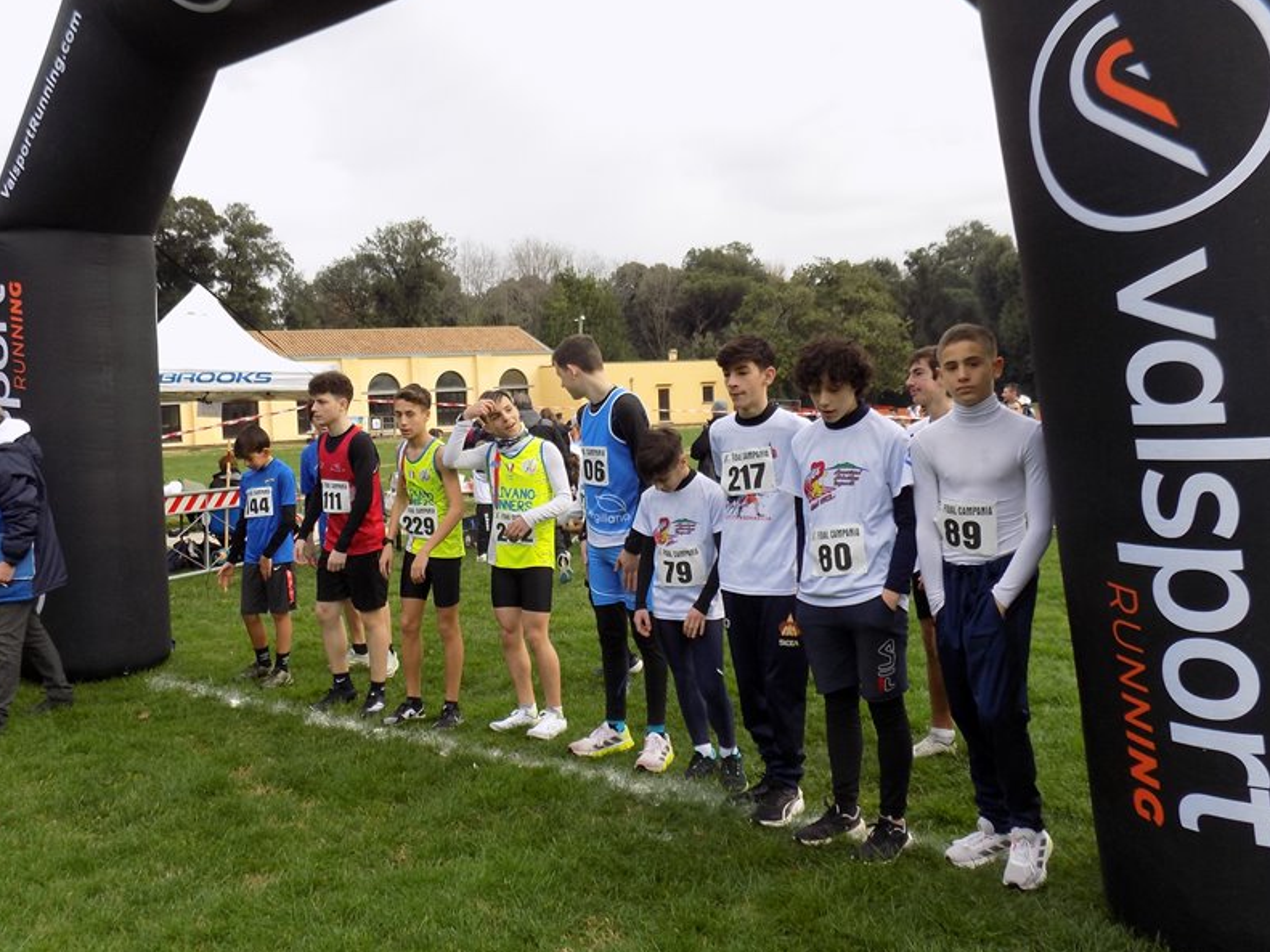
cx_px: 493
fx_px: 1174
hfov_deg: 56.3
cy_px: 492
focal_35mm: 32
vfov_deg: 44.1
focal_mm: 4
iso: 80
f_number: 3.1
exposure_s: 1/200
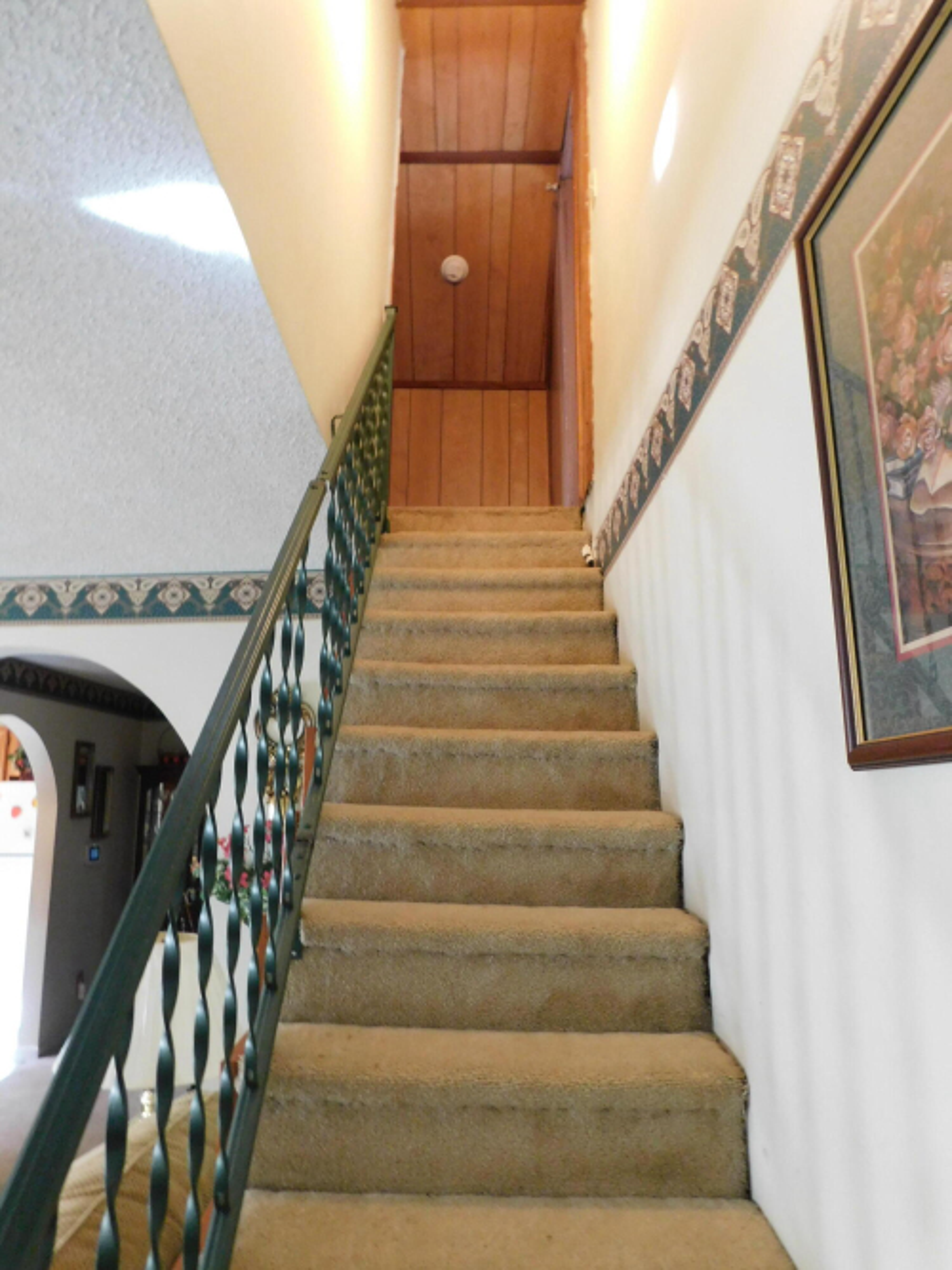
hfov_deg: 58.9
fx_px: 844
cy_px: 635
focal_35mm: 23
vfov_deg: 73.9
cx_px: 476
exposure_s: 1/13
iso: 400
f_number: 3
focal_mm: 4
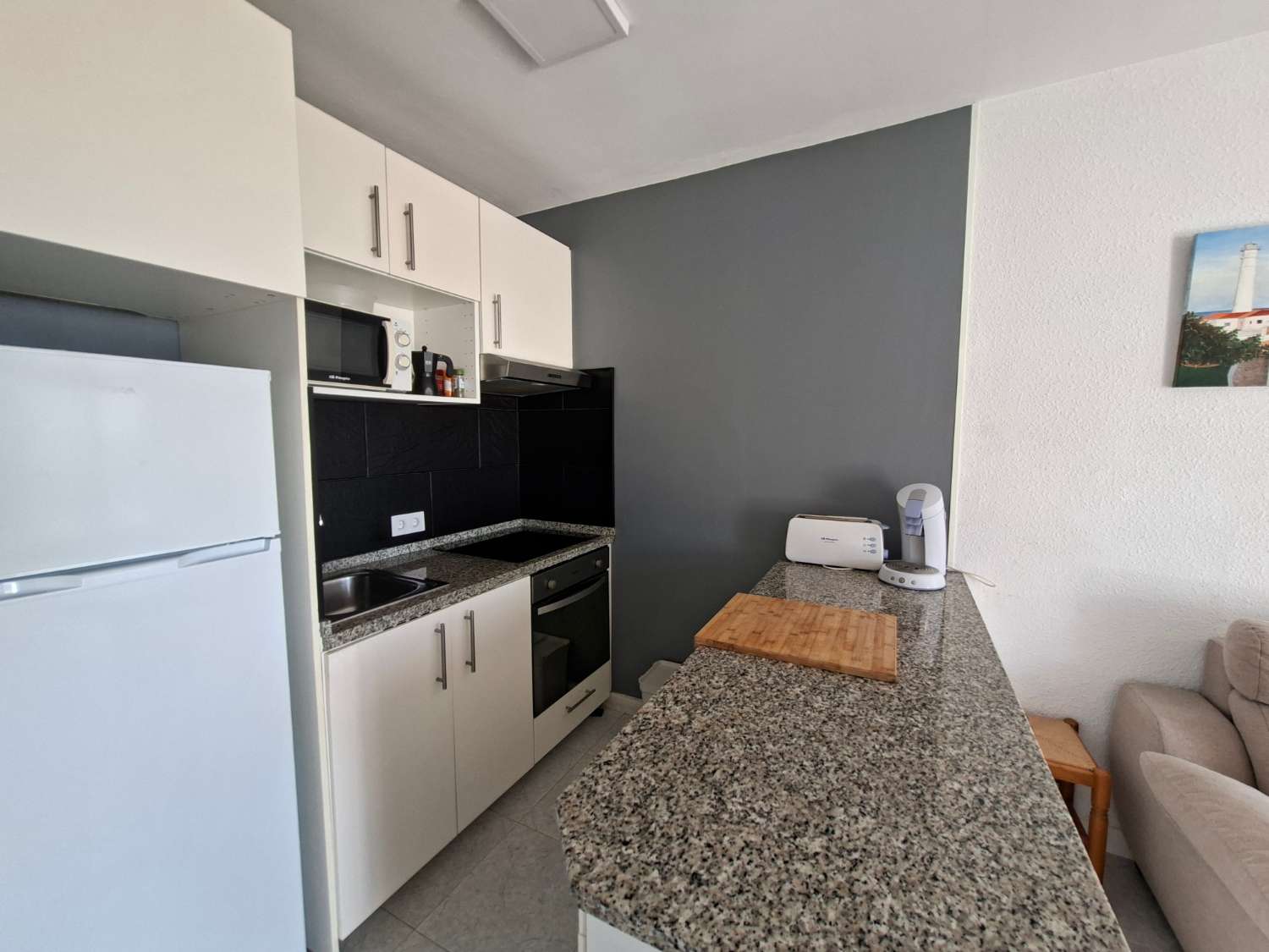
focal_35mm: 13
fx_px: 477
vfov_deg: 89.9
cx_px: 634
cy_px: 476
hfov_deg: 106.2
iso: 50
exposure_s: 1/40
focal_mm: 1.74
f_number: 2.2
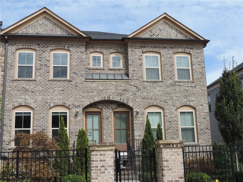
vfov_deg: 33.6
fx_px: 302
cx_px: 122
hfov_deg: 43.9
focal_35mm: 43
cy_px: 91
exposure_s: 1/800
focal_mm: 7.6
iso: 80
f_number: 3.4
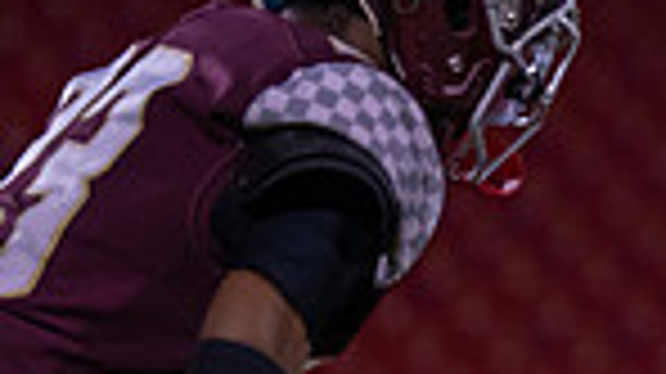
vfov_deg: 1.7
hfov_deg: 2.9
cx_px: 1383
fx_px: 12865
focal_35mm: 729
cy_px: 633
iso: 1600
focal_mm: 136
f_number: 2.8
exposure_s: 1/1600
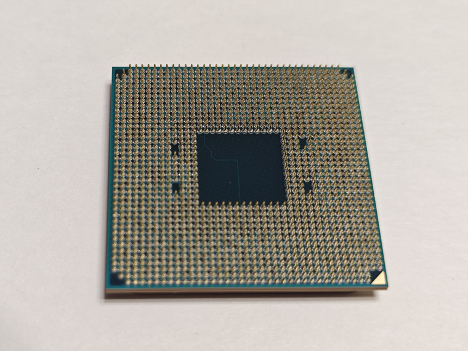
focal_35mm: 55
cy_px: 176
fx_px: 744
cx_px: 234
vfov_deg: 26.6
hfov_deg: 34.9
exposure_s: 1/100
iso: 400
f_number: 1.9
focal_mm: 8.7
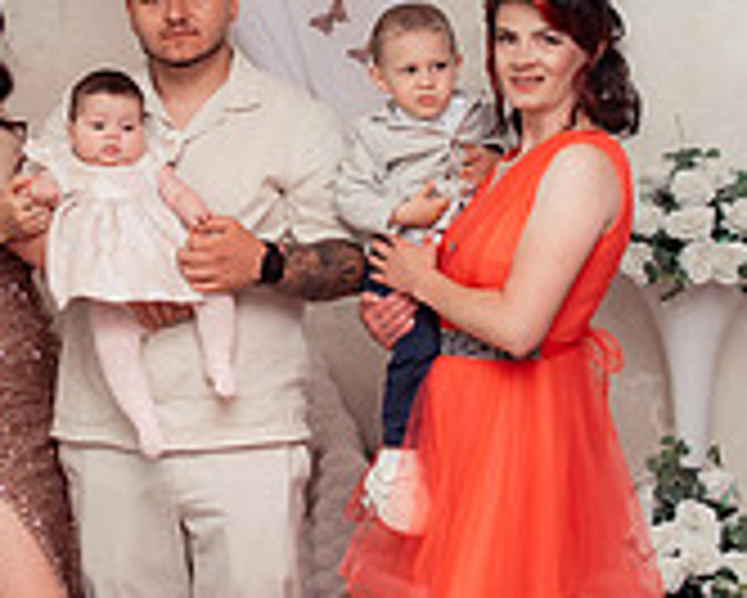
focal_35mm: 89
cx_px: 112
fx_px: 1969
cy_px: 148
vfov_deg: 17.2
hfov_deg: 21.1
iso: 1000
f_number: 2.8
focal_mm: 35
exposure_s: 1/200
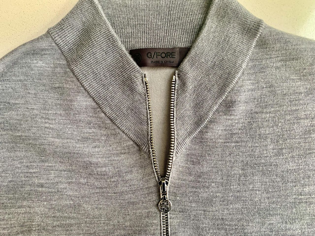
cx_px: 158
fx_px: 237
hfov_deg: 67.3
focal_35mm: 26
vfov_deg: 53.1
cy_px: 118
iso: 80
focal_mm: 4.25
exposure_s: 1/121
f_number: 1.8
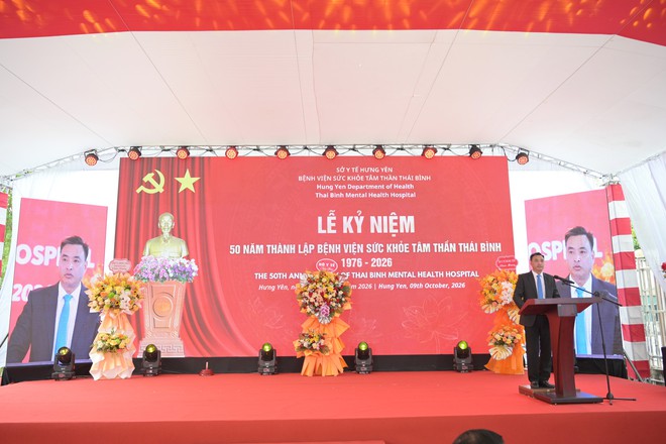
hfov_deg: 63.7
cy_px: 222
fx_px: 536
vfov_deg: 45.0
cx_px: 333
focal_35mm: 29
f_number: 4.5
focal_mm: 29
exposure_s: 1/160
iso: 400
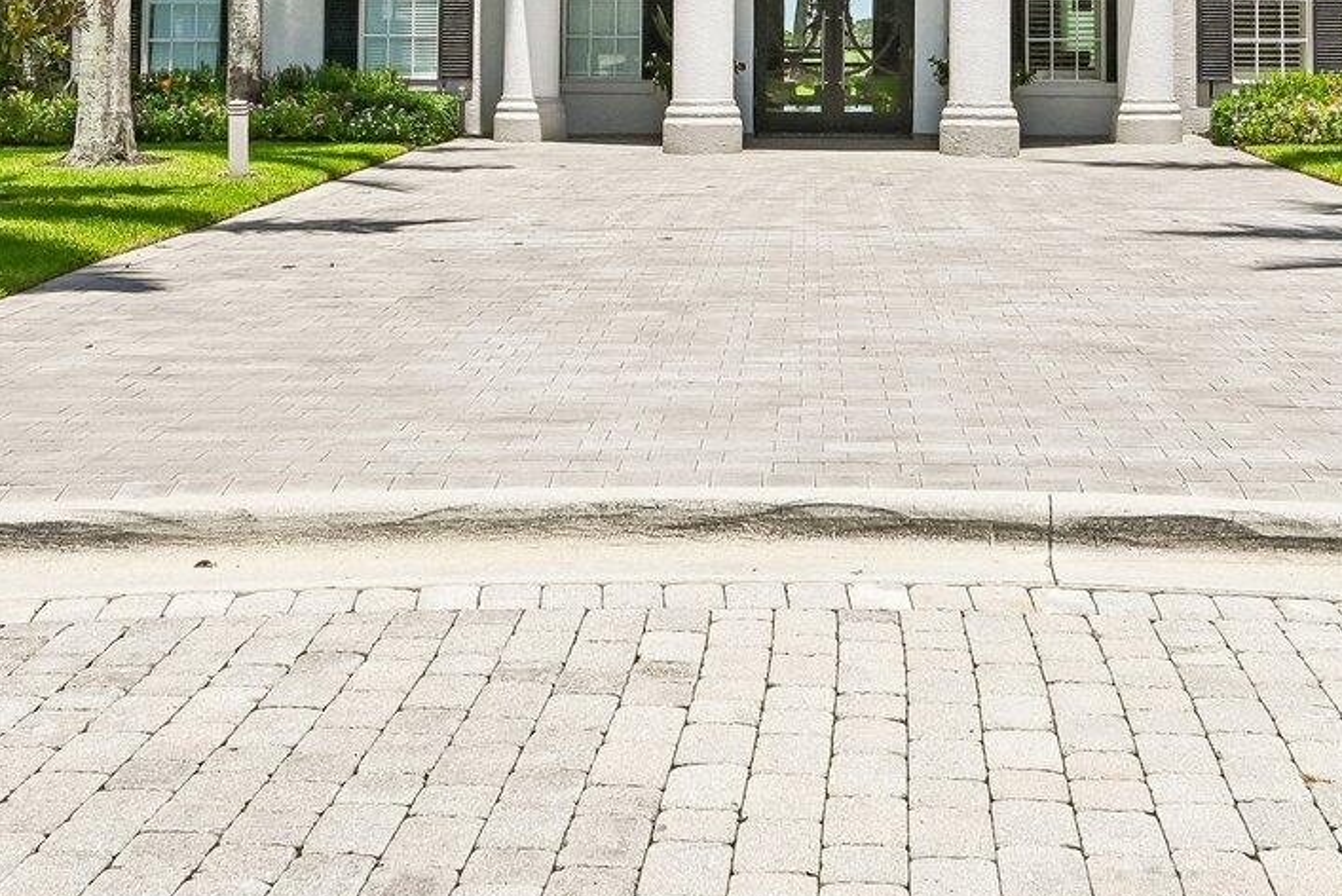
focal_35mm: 55
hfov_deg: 36.1
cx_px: 816
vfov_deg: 23.2
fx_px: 2051
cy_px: -90
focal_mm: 19
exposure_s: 1/3200
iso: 640
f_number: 8
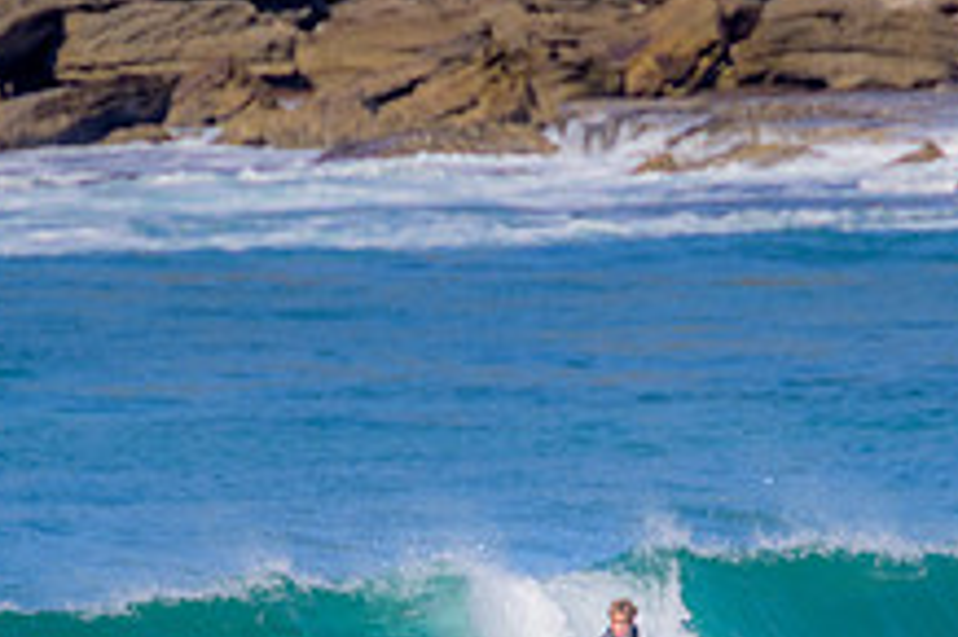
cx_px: 646
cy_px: 714
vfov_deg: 0.6
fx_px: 56584
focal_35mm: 2128
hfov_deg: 1.0
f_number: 11
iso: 640
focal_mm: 800
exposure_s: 1/1000
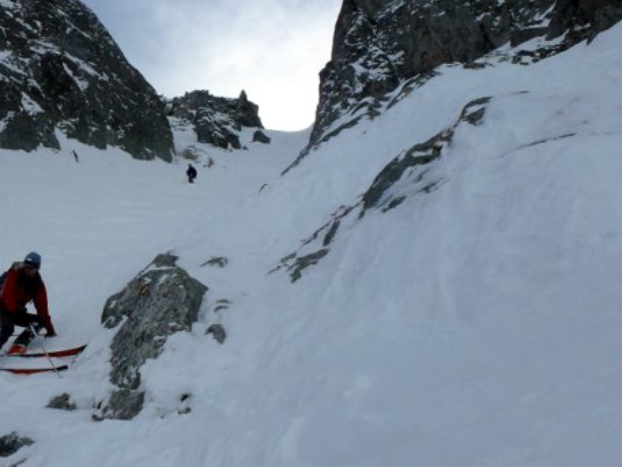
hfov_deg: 42.9
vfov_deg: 34.3
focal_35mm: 42
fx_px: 755
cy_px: 251
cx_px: 133
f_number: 4.5
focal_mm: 4.3
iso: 100
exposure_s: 1/2000
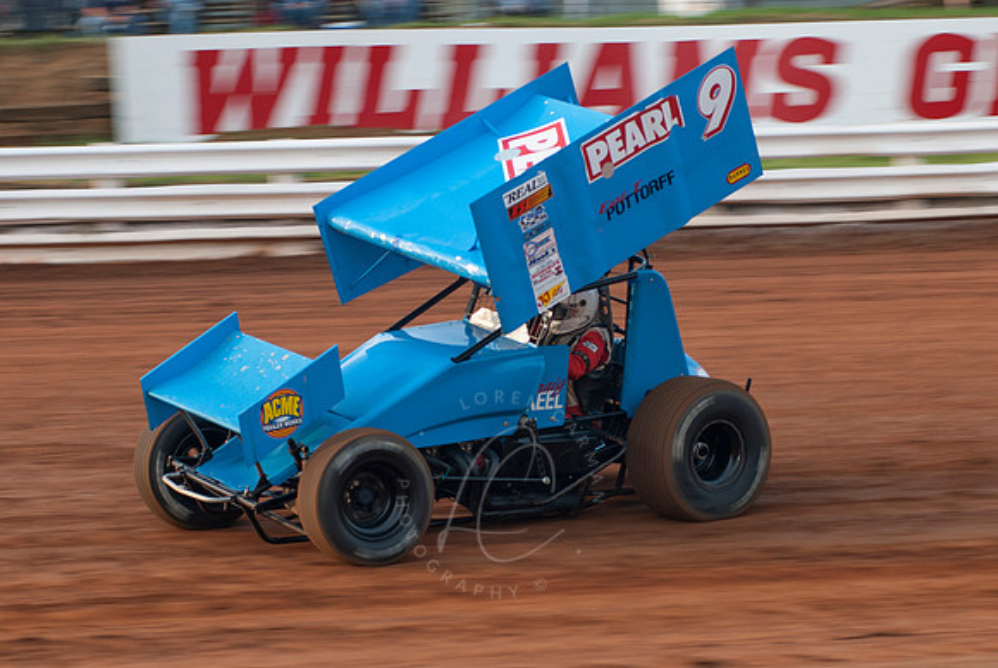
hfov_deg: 17.0
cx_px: 499
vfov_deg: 11.4
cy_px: 334
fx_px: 3330
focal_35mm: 120
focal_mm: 80
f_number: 4
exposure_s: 1/320
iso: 250
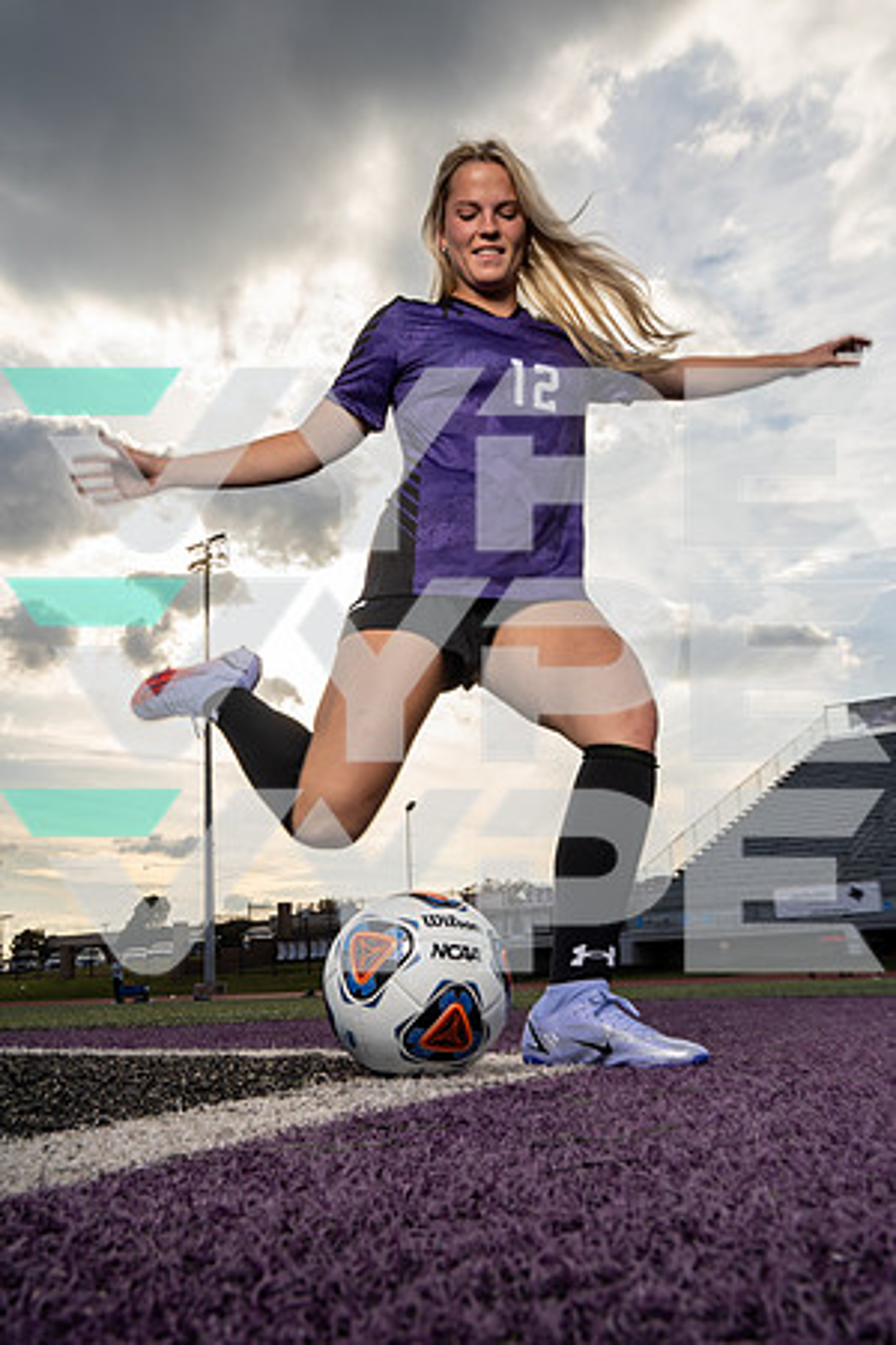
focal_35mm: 38
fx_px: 1419
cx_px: 448
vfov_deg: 50.7
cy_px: 672
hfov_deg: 35.1
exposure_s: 1/250
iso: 250
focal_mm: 38
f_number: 13
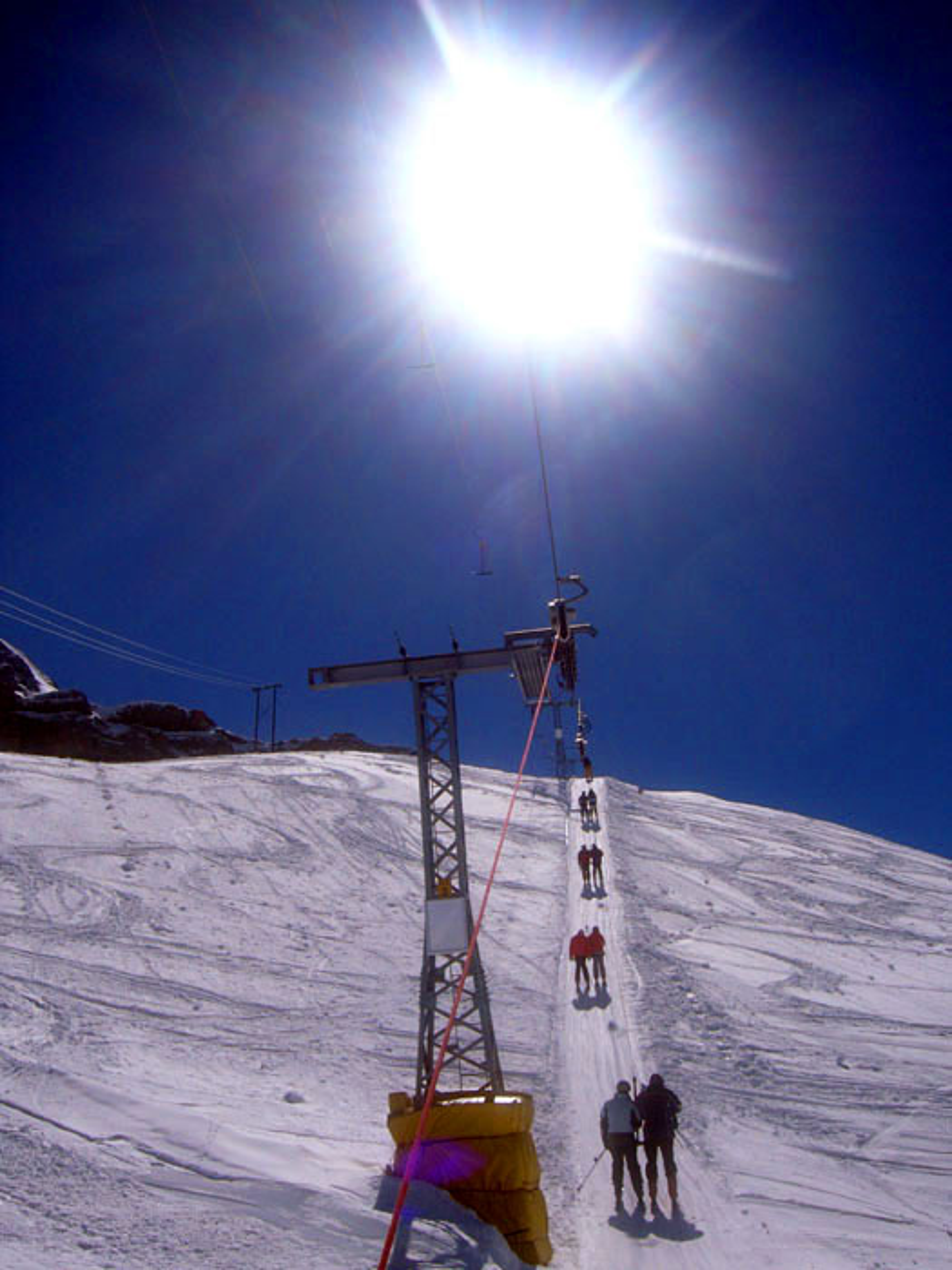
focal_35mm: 35
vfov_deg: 52.6
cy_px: 635
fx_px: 1283
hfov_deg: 40.7
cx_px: 476
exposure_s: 1/1300
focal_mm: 5.8
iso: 50
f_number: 8
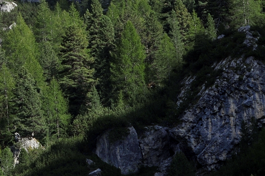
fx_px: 3795
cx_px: -108
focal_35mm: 516
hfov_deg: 4.0
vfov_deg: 2.7
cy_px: -116
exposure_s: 1/250
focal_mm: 85
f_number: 7.1
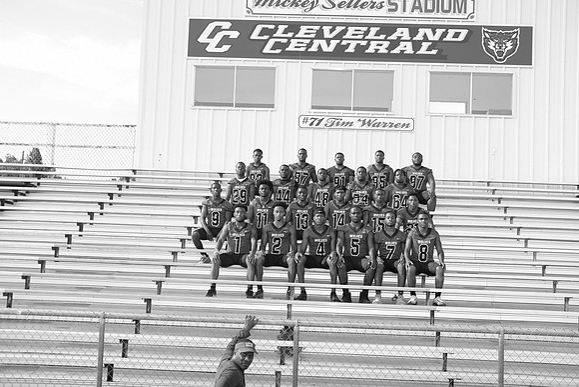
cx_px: 290
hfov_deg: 37.5
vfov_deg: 25.5
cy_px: 194
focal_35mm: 53
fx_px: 853
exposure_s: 1/400
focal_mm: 35
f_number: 4
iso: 200
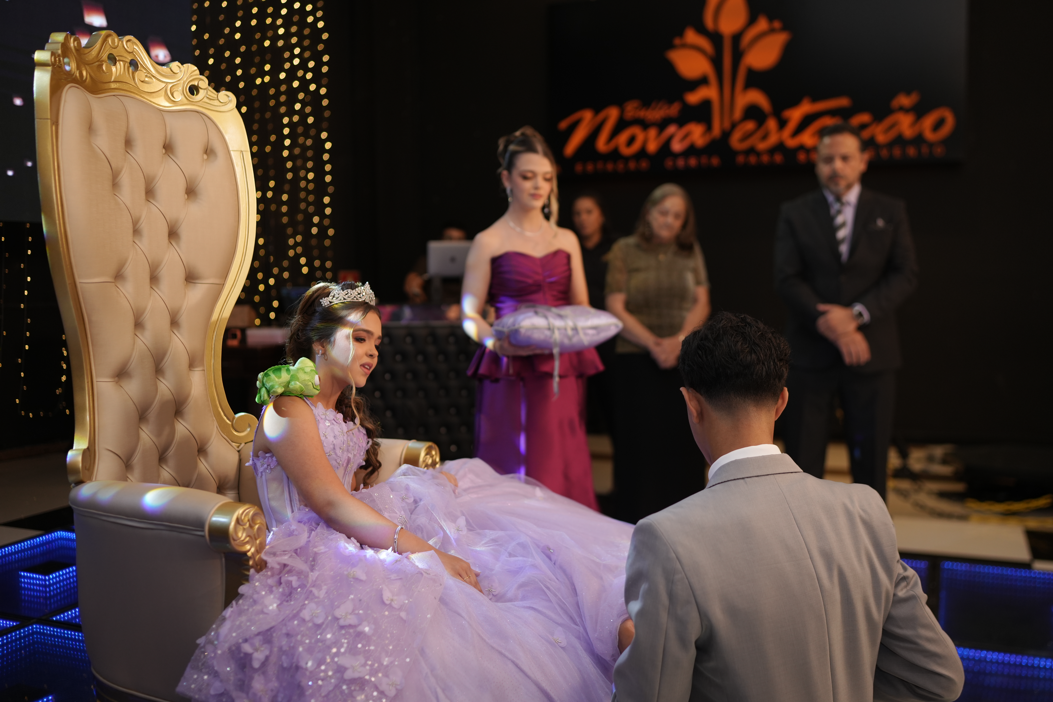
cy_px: 351
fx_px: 1024
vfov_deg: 37.9
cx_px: 526
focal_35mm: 35
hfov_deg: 54.4
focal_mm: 35
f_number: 1.6
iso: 500
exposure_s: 1/200
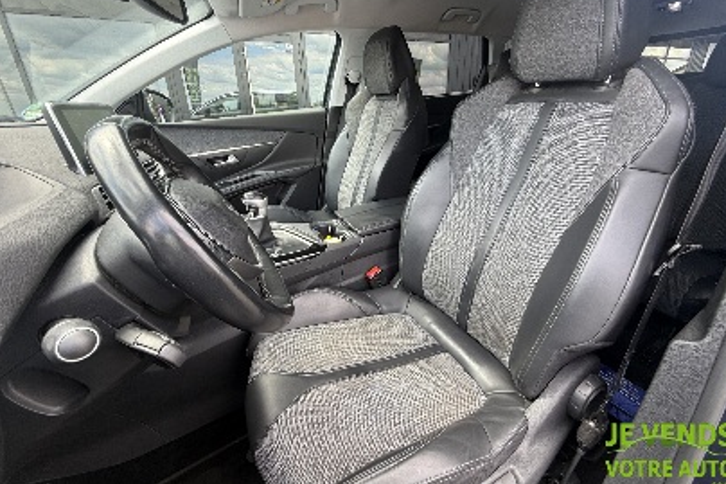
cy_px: 211
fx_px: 302
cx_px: 370
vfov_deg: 76.9
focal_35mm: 15
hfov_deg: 100.4
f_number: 2.2
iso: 64
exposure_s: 1/99
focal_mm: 2.22
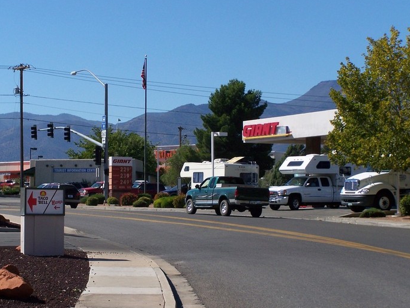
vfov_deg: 14.5
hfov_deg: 19.2
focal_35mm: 102
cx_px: 158
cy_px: 175
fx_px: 1209
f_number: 6.3
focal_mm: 13.7
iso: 80
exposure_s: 1/640
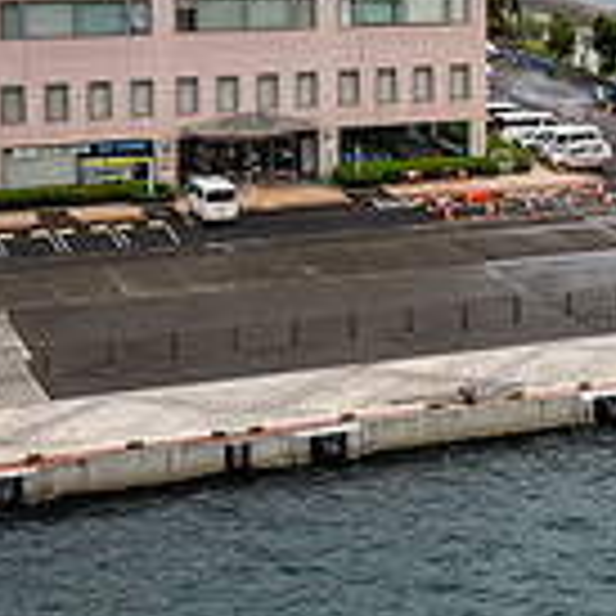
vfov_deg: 15.4
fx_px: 2255
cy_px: 46
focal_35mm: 112
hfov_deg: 13.7
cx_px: 1142
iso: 220
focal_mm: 30
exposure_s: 1/125
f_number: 8
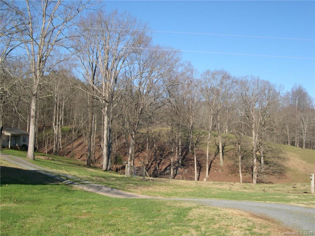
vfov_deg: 37.7
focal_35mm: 38
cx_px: 158
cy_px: 118
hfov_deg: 49.0
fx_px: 346
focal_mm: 8
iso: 100
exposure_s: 1/136
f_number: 7.6
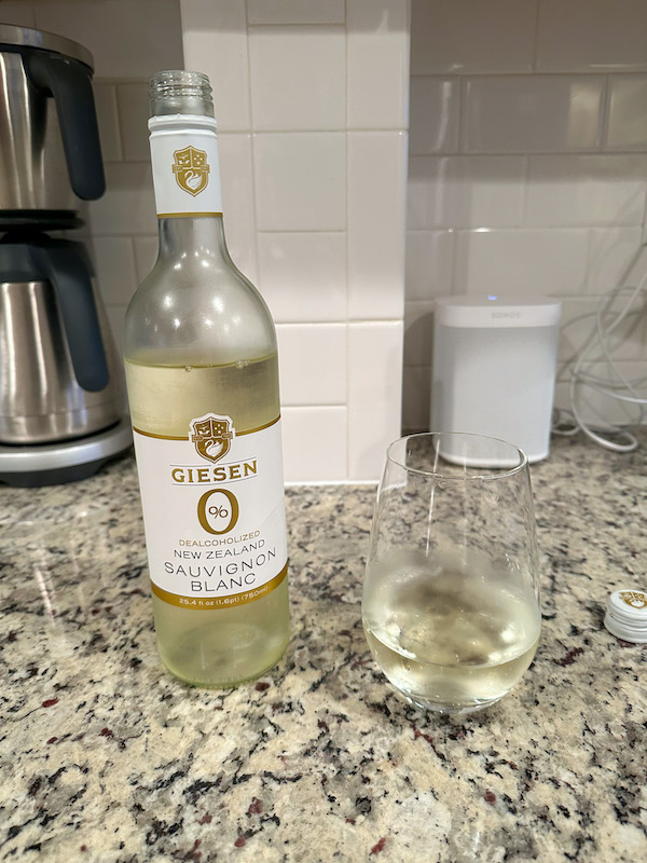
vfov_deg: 71.6
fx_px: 598
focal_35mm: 24
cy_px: 432
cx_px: 324
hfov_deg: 56.8
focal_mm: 6.86
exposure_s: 1/60
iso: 400
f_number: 1.8
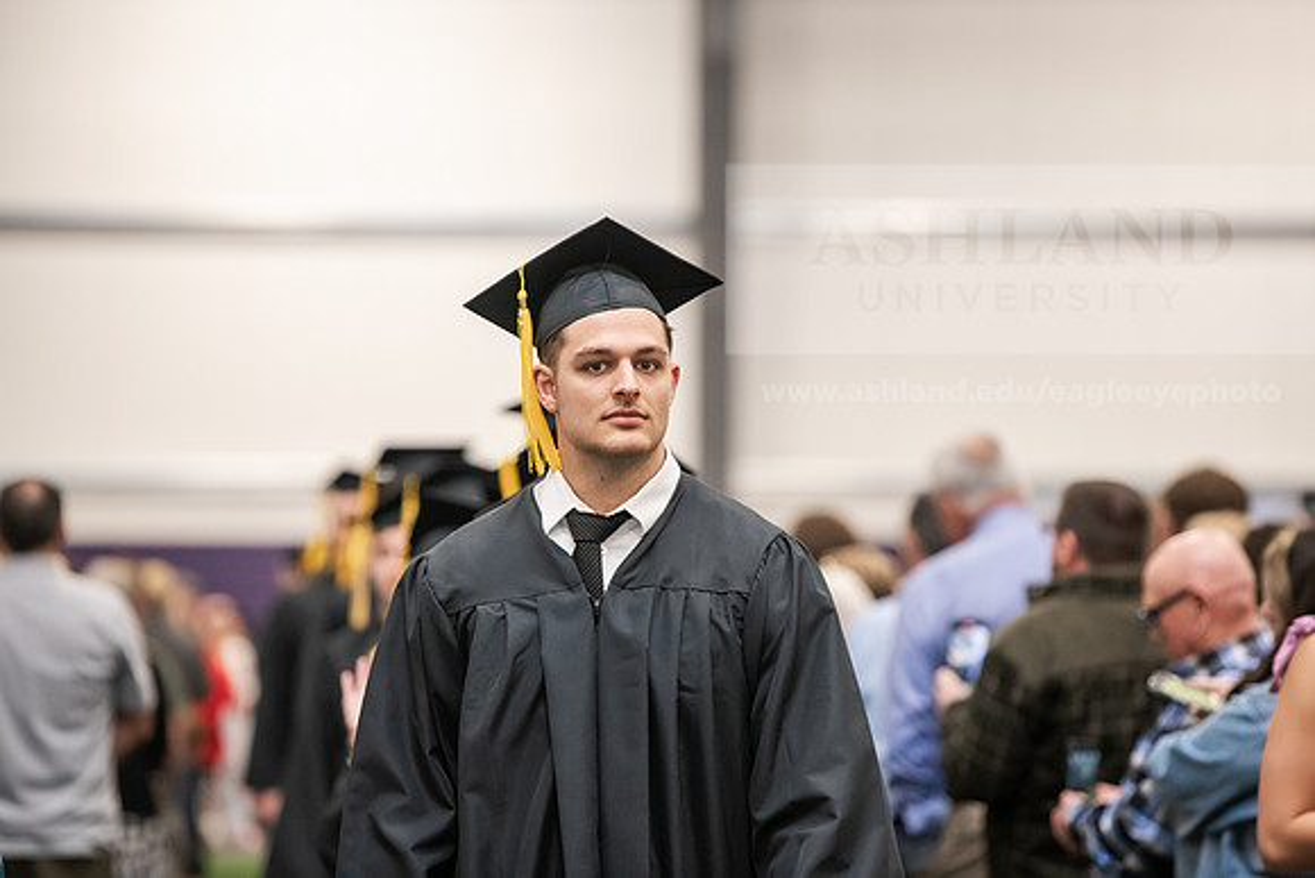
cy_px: 439
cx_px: 658
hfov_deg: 11.4
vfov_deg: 7.6
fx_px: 6576
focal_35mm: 180
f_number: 3.2
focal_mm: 180
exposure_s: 1/200
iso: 2500
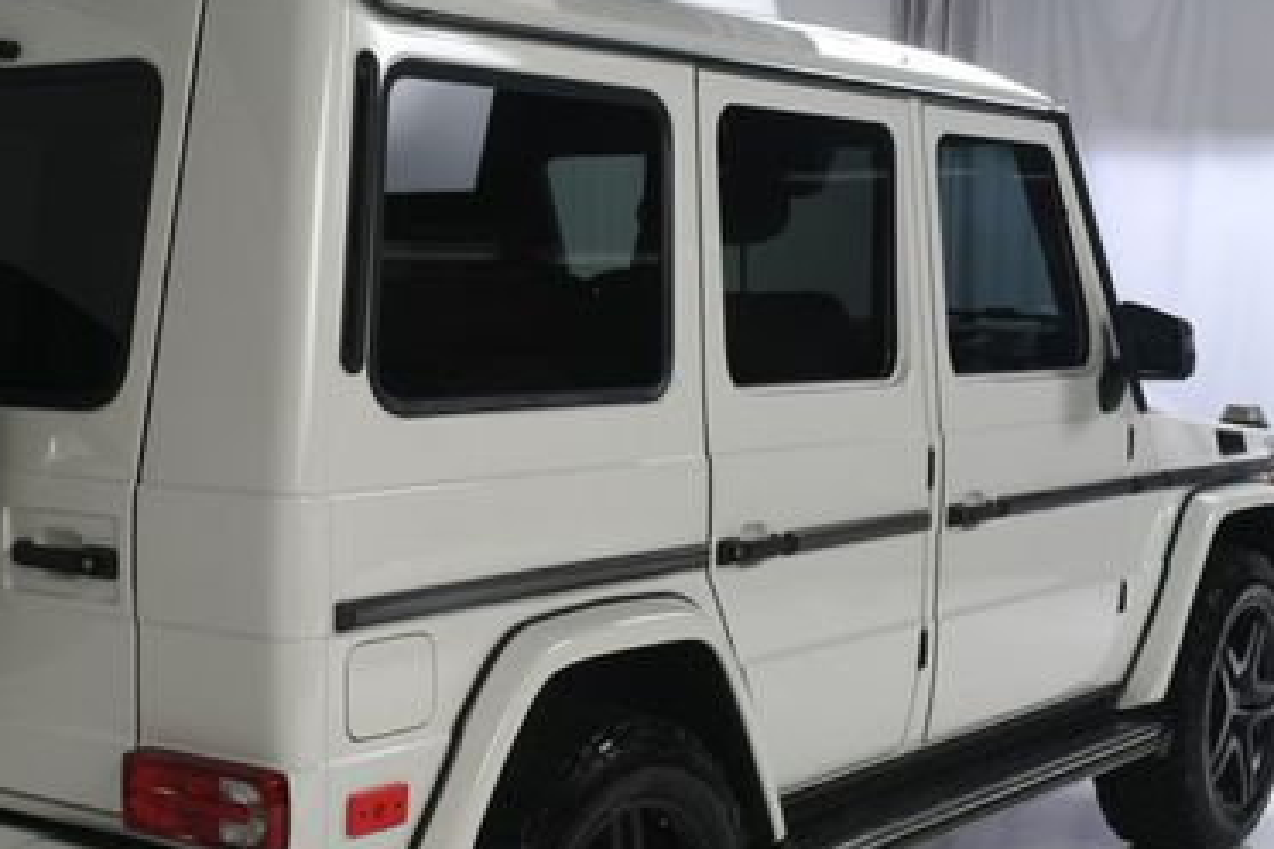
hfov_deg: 32.1
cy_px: 555
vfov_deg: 21.8
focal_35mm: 62
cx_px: 411
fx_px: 2194
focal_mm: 18
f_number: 13
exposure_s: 1/160
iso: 100
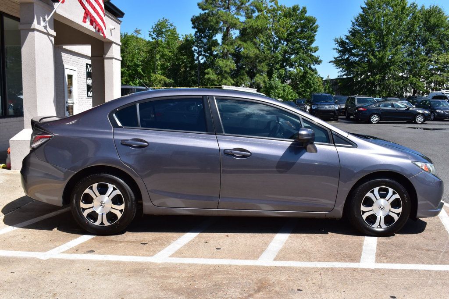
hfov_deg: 53.1
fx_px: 449
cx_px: 224
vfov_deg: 36.8
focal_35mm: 36
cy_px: 150
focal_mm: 24
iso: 360
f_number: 11
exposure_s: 1/500
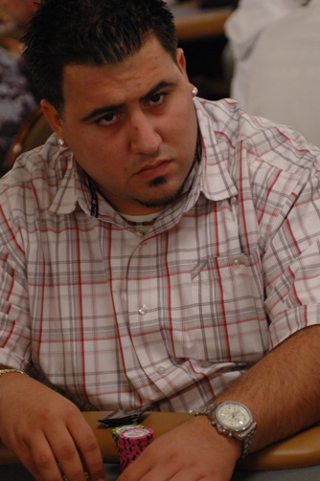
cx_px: 128
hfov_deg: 10.9
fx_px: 1671
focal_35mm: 125
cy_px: 304
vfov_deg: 16.4
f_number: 3.2
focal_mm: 60
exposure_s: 1/125
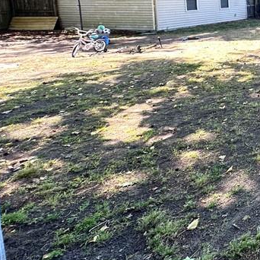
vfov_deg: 41.2
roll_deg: -0.2
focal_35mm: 37
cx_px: 384
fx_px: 314
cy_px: 24
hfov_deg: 29.2
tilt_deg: -5.6
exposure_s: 1/99
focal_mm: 2.22
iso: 50
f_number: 2.2
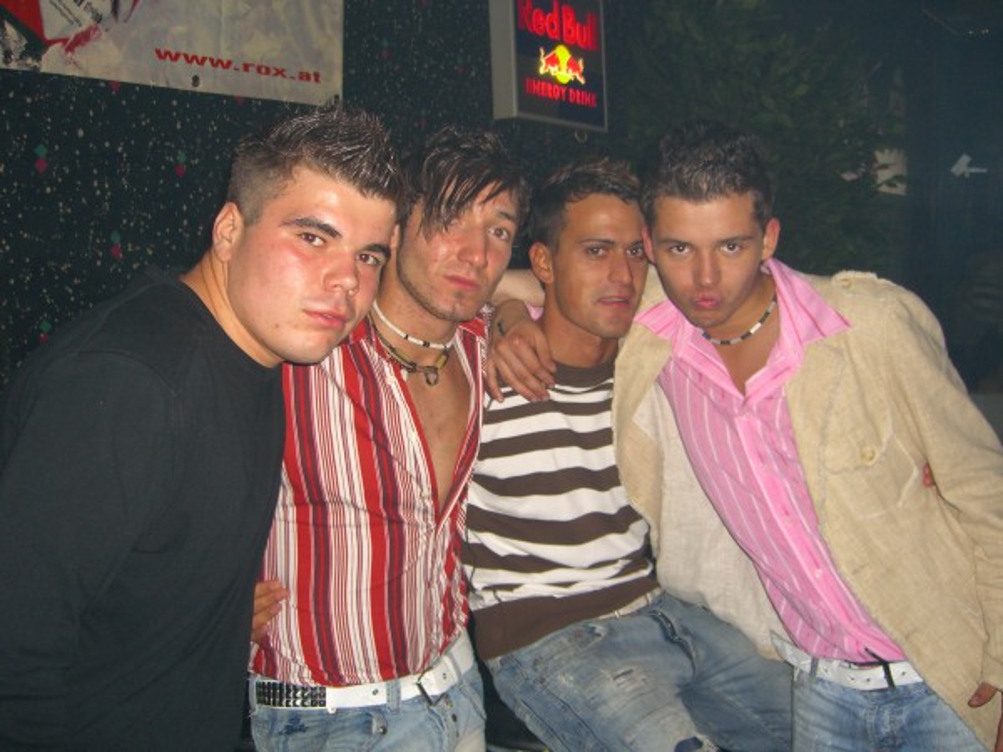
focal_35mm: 38
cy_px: 376
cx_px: 502
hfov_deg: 49.0
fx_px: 1101
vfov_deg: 37.7
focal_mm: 7.9
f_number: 2.8
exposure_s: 1/60
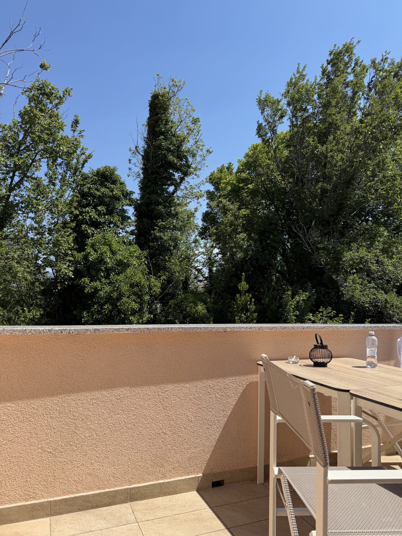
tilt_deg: +4.4
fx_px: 372
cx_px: 201
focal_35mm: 24
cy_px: 268
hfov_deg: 56.8
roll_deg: -1.6
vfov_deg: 71.6
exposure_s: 1/4975
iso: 80
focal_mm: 6.76
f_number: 1.78
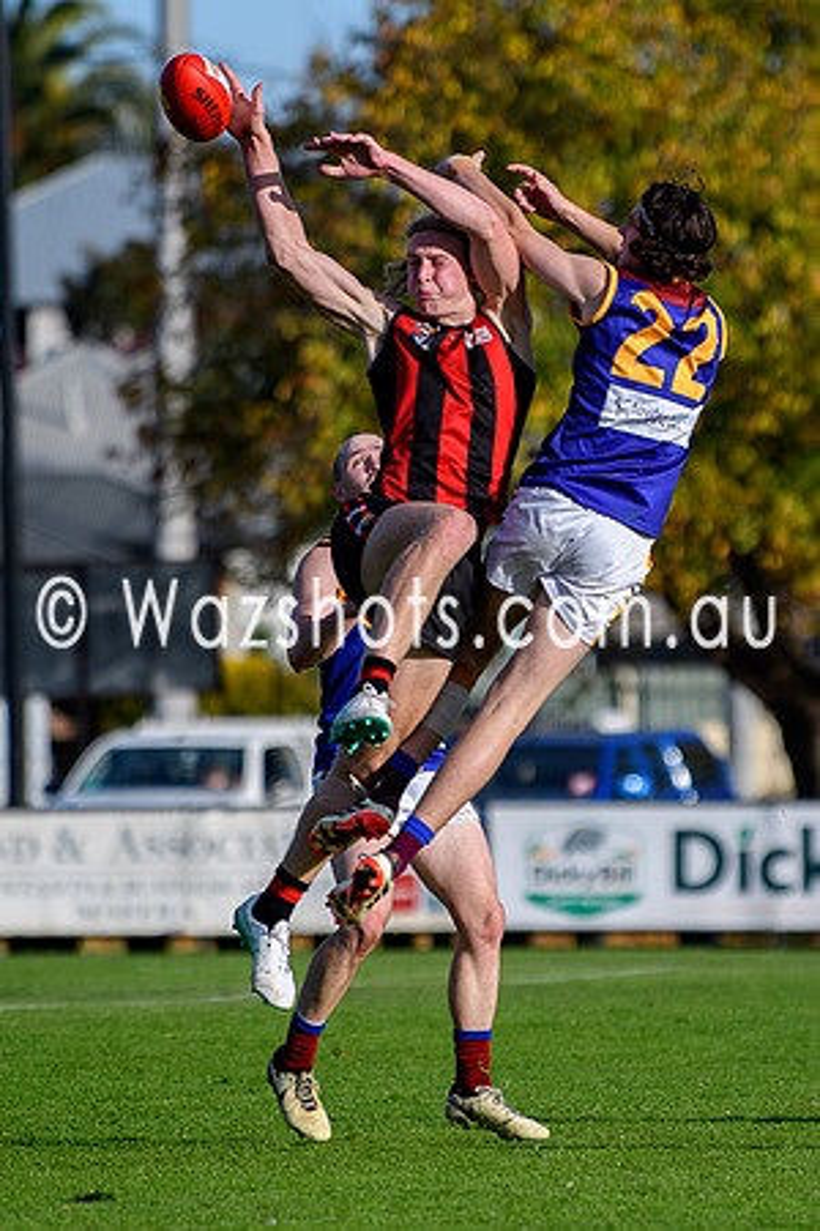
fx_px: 22440
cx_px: 575
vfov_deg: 3.1
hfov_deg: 2.1
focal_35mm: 657
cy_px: 603
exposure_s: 1/2500
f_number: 2.8
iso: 110
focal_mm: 200
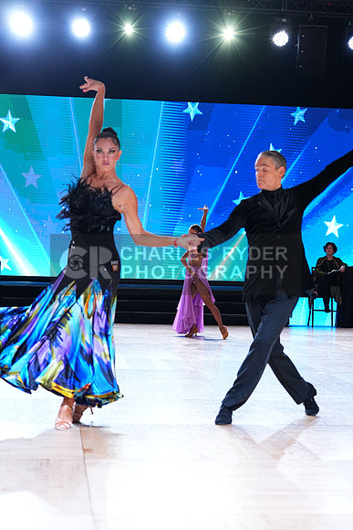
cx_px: 176
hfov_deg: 19.5
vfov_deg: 28.8
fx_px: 1029
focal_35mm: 70
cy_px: 265
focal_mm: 70
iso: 2000
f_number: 4
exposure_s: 1/400
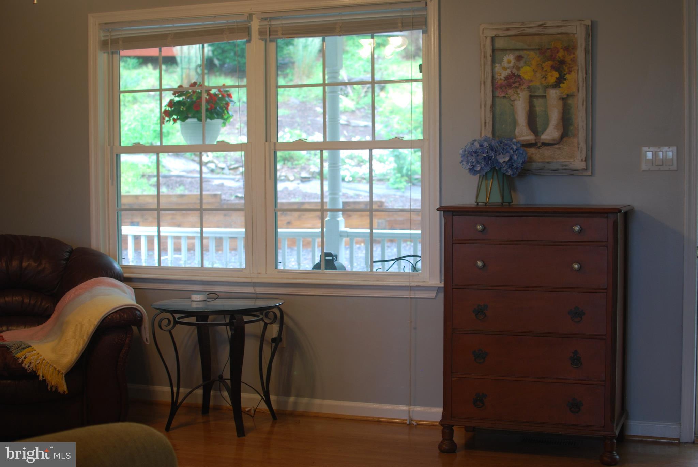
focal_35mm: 52
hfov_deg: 37.8
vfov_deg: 25.8
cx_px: 349
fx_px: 1019
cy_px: 234
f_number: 2.8
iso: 200
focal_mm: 35
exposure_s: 1/30
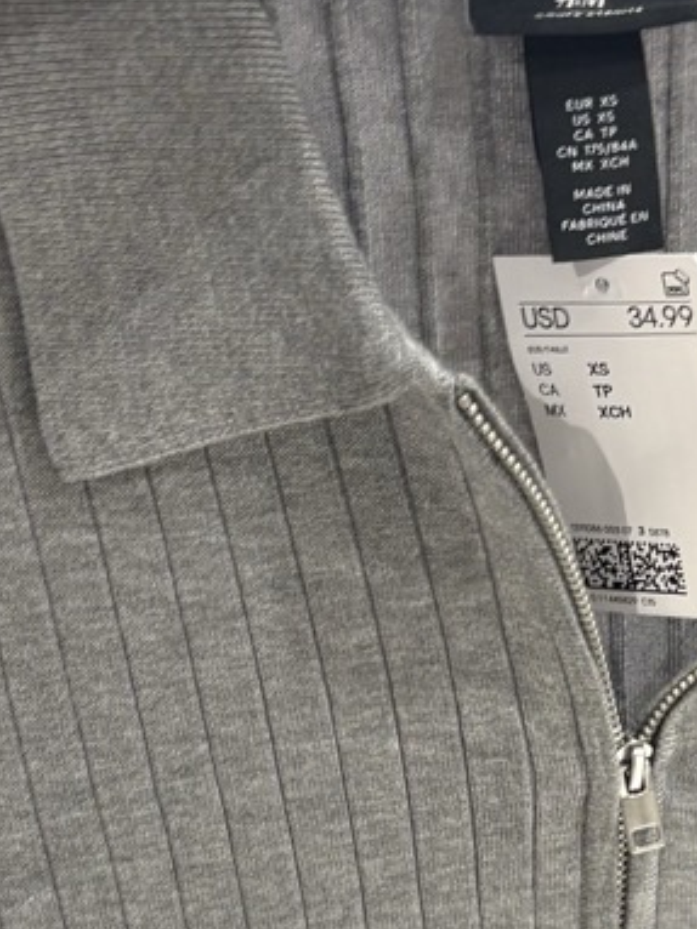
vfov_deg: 20.1
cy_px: 905
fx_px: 2552
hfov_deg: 15.2
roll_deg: +1.1
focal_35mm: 95
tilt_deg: -22.0
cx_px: 760
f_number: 1.6
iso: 80
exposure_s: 1/60
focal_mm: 5.96
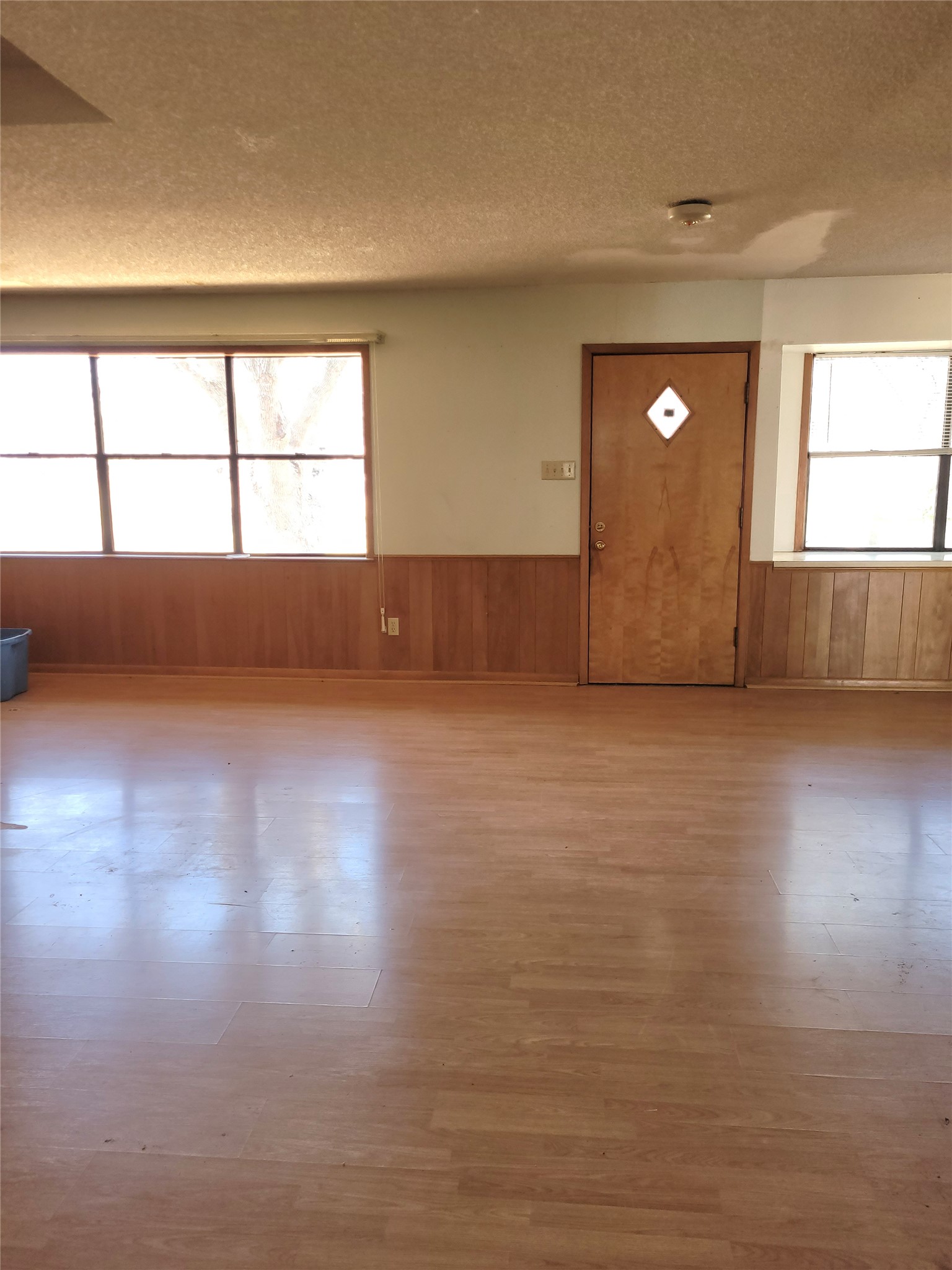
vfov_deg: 67.3
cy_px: 635
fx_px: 953
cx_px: 476
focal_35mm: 26
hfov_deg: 53.1
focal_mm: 5.4
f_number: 1.8
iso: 80
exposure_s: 1/60.2
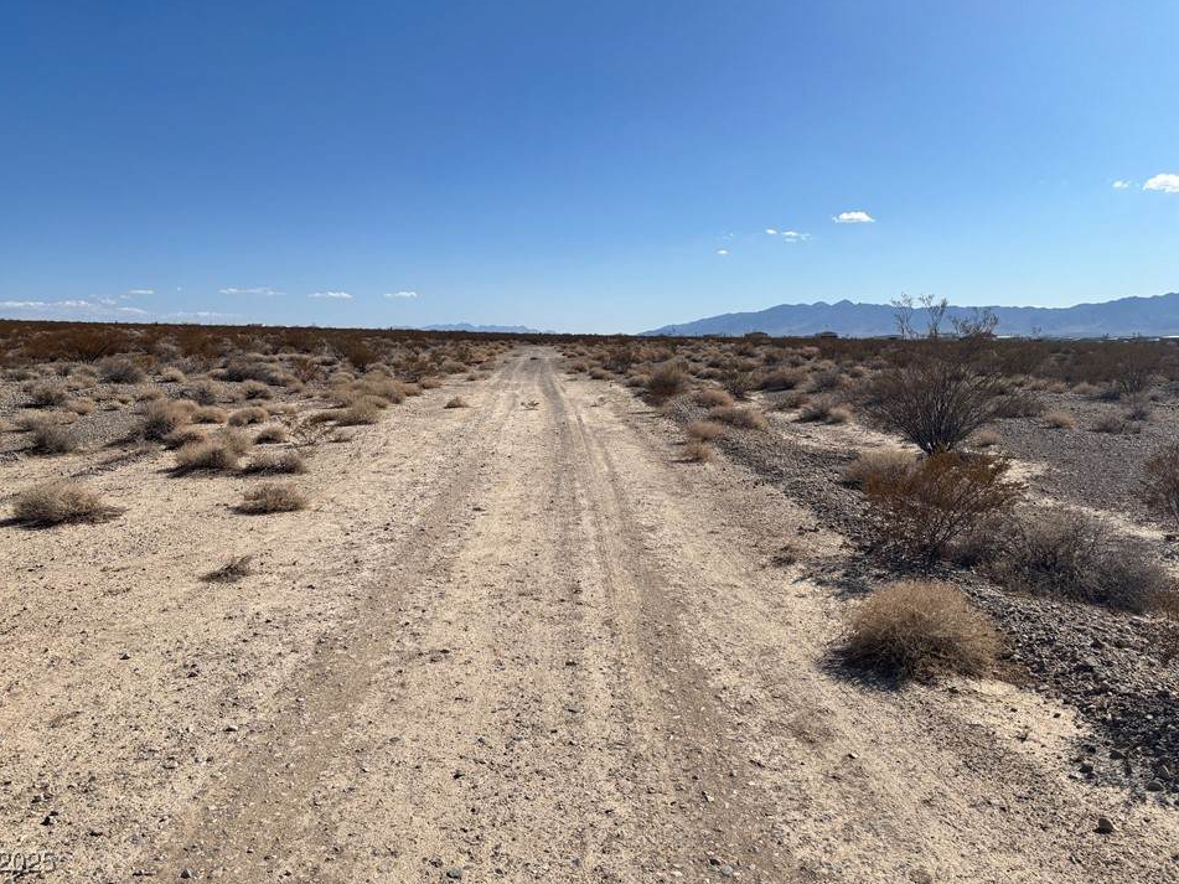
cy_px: 413
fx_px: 954
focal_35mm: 28
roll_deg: +0.5
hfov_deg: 63.4
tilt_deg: -5.1
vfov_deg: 49.7
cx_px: 564
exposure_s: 1/7692
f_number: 1.6
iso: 50
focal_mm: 5.96
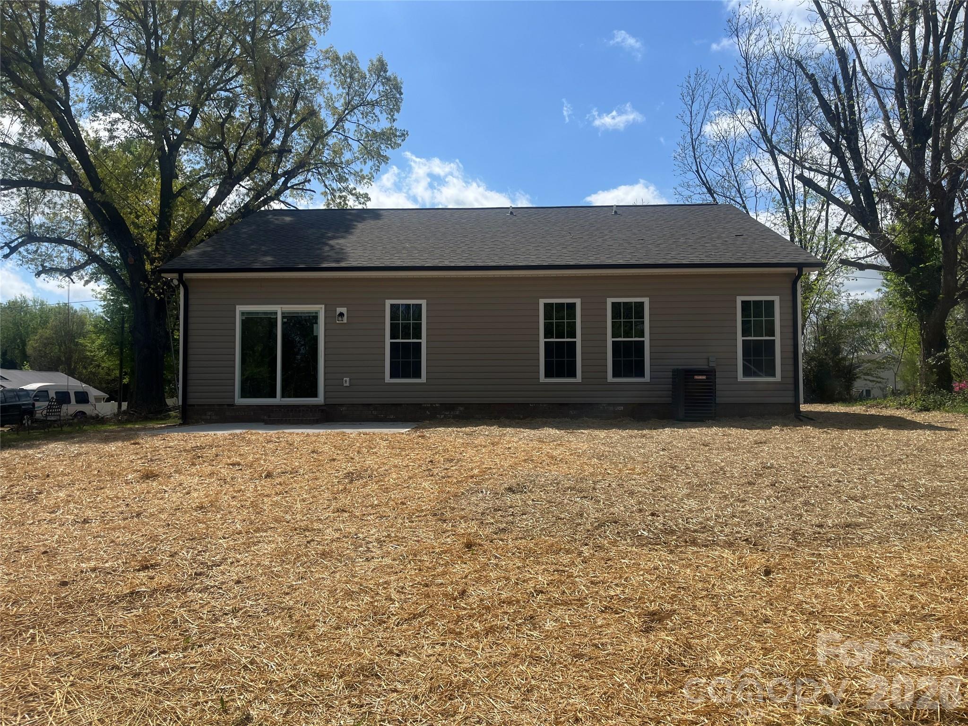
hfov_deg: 67.3
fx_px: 727
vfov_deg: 53.1
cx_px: 484
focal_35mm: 26
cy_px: 363
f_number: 1.6
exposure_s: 1/5319
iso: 50
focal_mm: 5.1
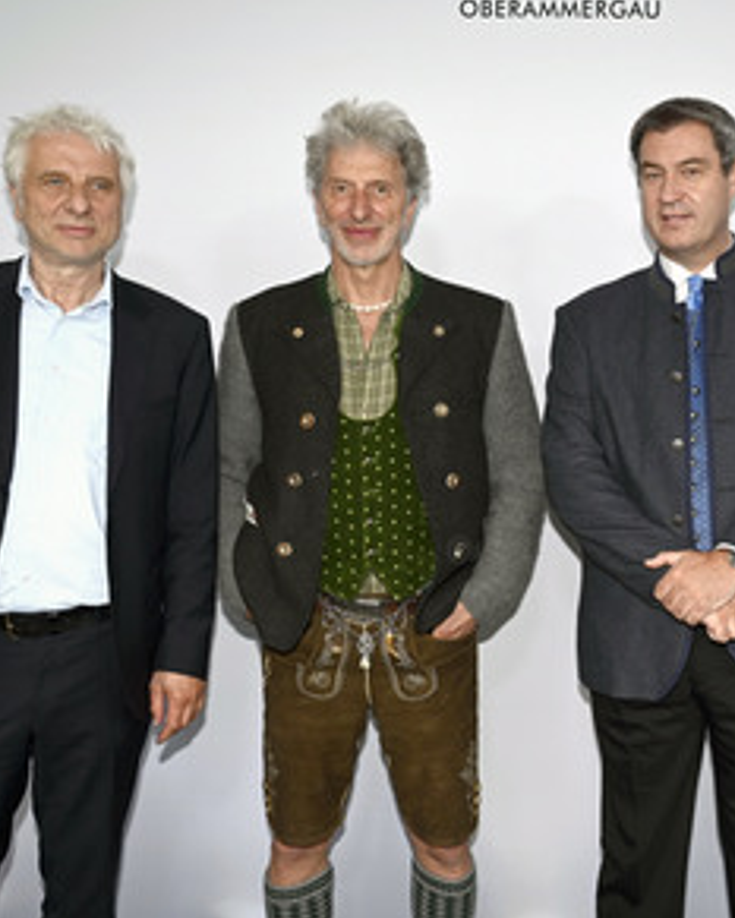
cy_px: 461
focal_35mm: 48
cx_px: 528
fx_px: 1305
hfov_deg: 31.1
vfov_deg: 38.8
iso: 640
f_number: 6.3
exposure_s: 1/125
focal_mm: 33
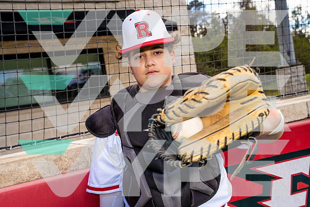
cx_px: 155
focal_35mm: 45
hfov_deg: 43.6
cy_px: 104
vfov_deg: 29.9
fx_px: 388
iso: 100
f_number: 5.6
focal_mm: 45
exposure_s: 1/250
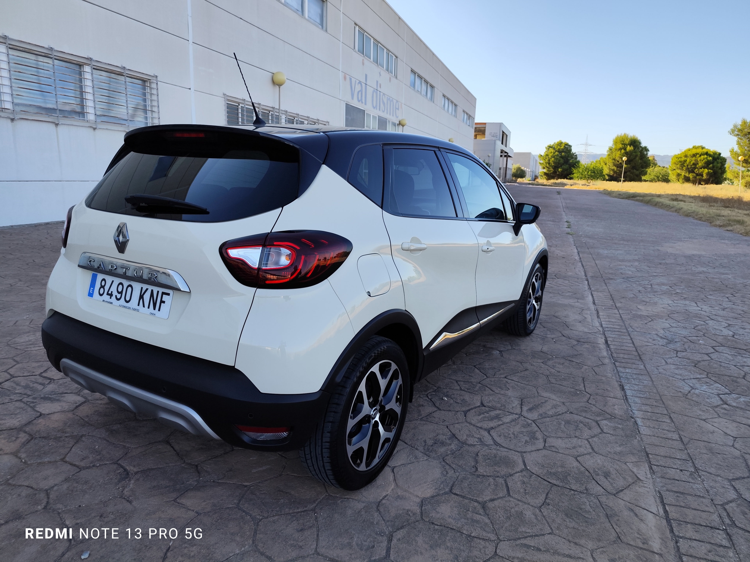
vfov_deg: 58.9
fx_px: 498
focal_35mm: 23
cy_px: 281
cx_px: 375
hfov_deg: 73.9
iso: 50
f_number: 1.65
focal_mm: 6.14
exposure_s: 1/498
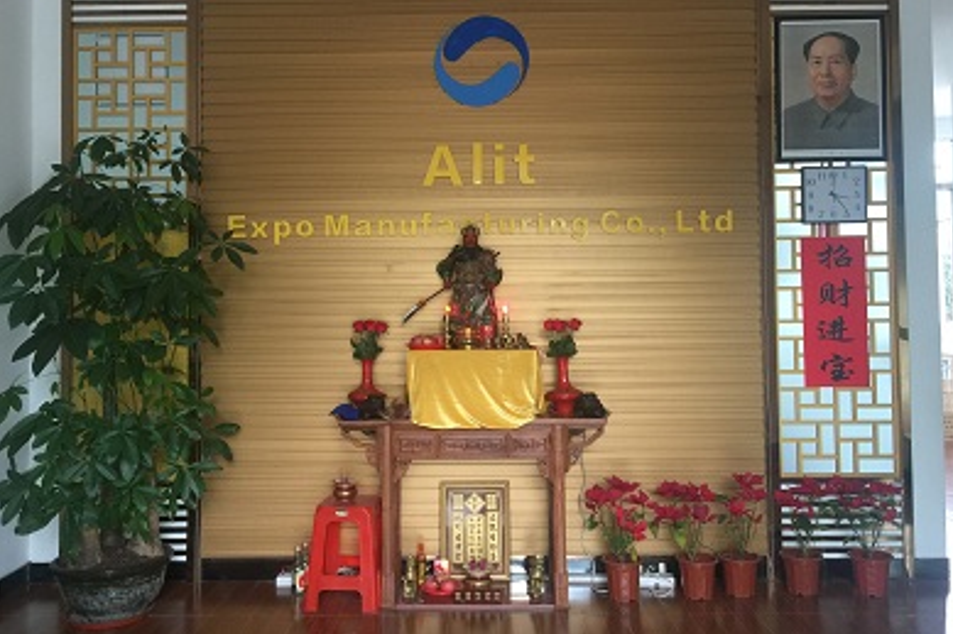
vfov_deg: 42.2
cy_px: 286
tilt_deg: +2.7
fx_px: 820
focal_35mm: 31
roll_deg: -0.2
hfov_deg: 60.3
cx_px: 470
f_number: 2.2
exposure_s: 1/33
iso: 64
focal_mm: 4.15
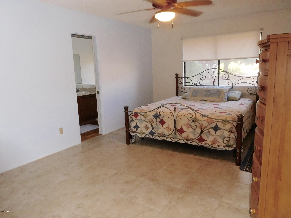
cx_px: 146
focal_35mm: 25
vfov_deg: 54.9
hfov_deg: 69.4
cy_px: 109
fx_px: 210
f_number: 3.4
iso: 720
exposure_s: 1/30
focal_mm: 4.5
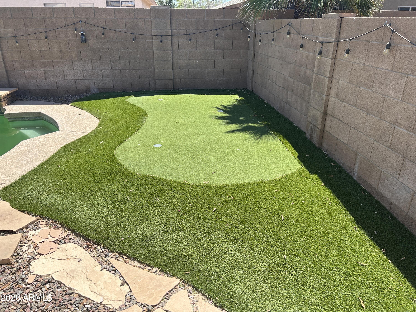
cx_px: 208
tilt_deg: -21.3
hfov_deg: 67.3
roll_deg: -0.7
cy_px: 156
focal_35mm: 26
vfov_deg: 53.1
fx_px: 312
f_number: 1.5
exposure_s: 1/1972
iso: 50
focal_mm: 5.7
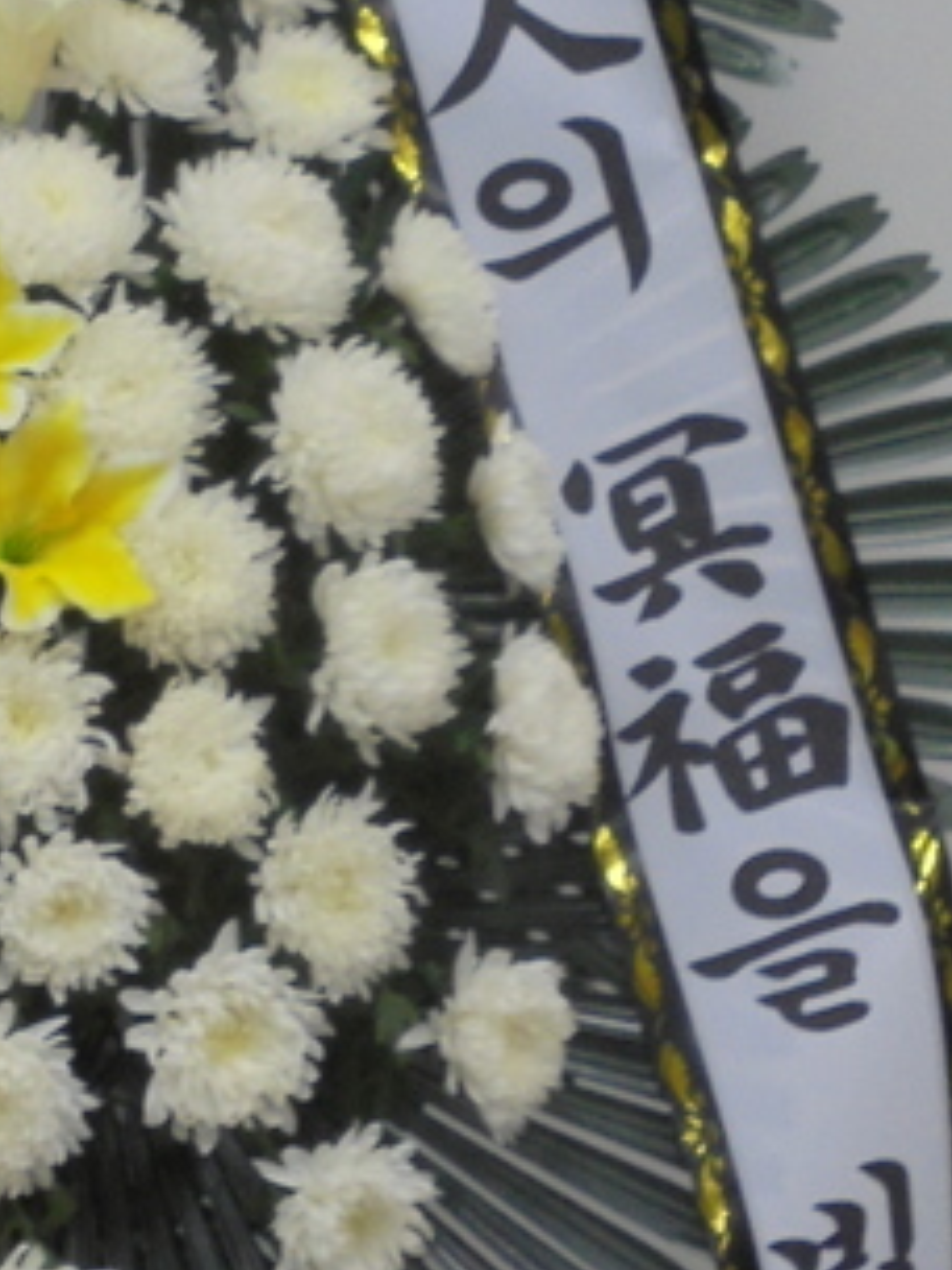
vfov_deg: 19.4
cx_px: -142
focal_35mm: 100
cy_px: 246
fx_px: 3667
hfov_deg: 14.4
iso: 250
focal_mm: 6.9
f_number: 4.2
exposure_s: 1/40
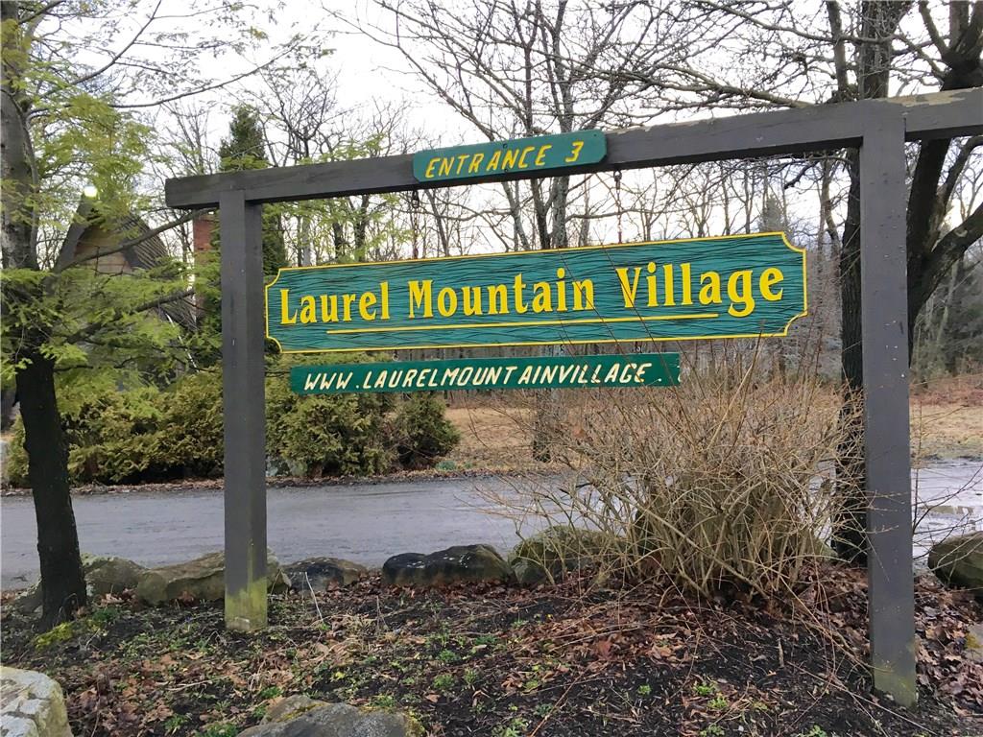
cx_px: 492
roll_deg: +1.7
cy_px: 368
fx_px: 824
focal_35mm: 29
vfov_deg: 48.2
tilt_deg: -0.1
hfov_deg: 61.7
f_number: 2.2
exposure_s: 1/30
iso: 50
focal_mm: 4.15
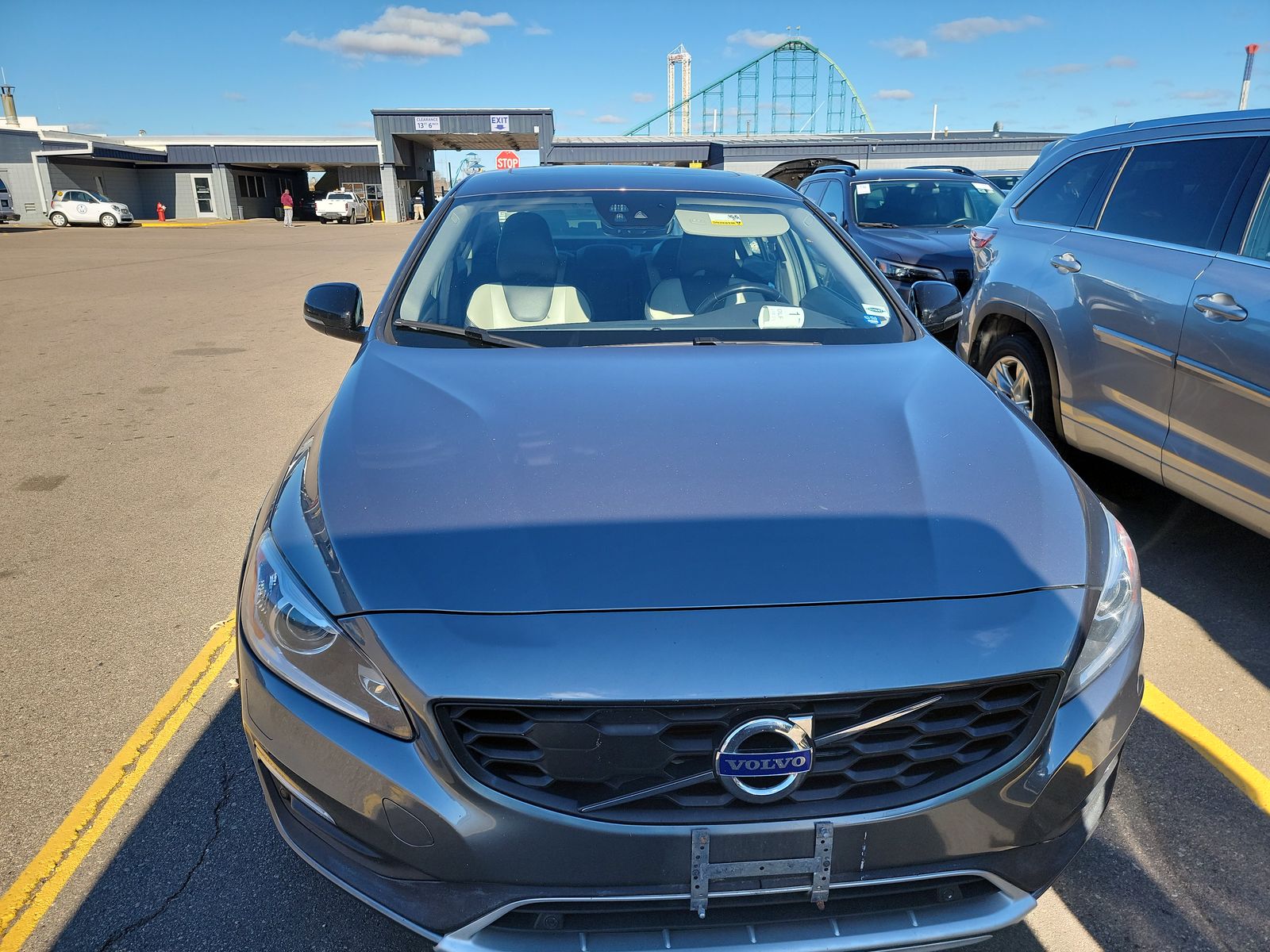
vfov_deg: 56.8
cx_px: 635
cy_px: 476
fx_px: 881
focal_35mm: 24
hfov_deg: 71.6
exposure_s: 1/569
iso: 50
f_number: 1.8
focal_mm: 6.7
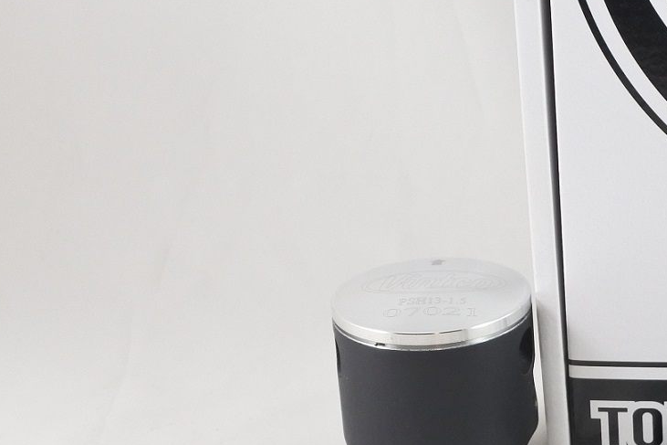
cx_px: 690
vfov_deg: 15.6
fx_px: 1611
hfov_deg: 22.4
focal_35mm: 87
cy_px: 350
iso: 560
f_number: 4
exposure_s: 1/125
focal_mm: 13.7
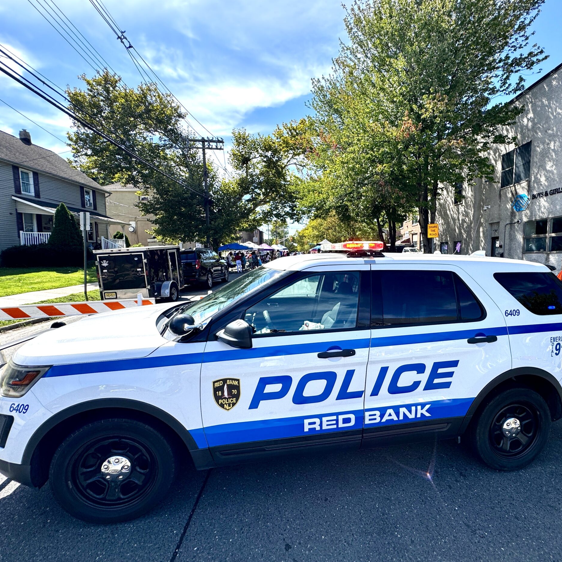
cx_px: 327
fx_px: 312
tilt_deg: -5.7
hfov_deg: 83.3
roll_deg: +0.7
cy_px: 282
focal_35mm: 17
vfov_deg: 84.0
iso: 50
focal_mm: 2.22
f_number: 2.2
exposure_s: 1/749
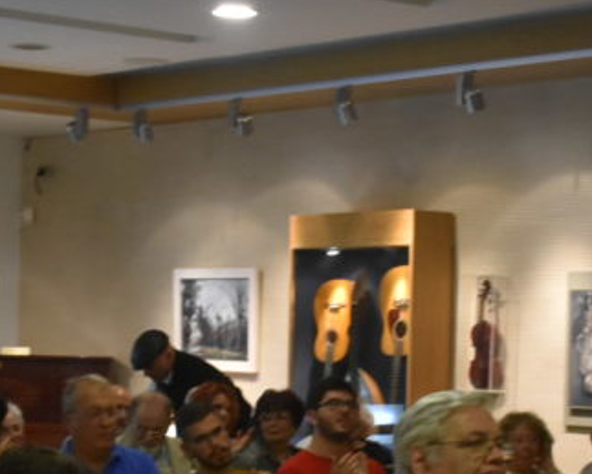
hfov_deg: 16.6
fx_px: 2034
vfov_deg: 13.2
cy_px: 437
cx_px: 330
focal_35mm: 116
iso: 1600
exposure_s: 1/100
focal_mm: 26
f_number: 5
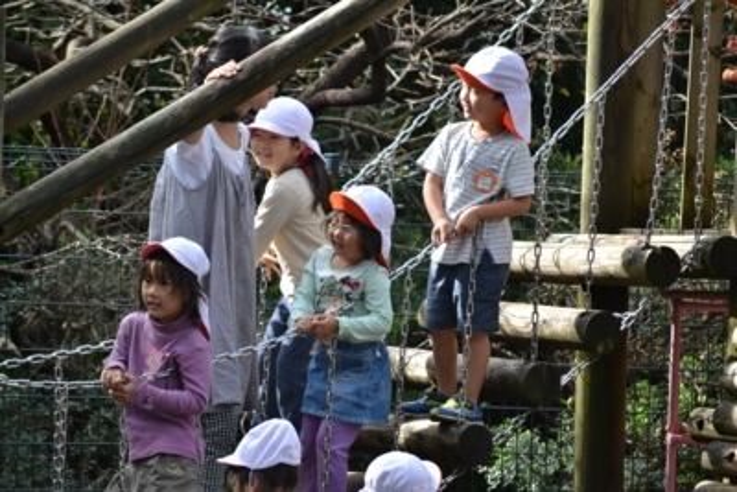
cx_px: 368
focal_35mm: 300
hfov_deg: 6.9
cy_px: 246
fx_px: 6144
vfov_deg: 4.6
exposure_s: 1/500
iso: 360
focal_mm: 200
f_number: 5.6
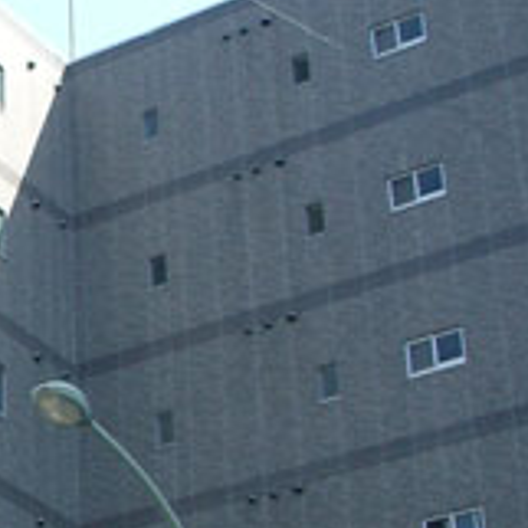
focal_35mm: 123
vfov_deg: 14.1
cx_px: -249
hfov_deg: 13.4
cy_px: 416
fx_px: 2123
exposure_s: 1/200
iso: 80
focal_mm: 5.8
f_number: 4.3
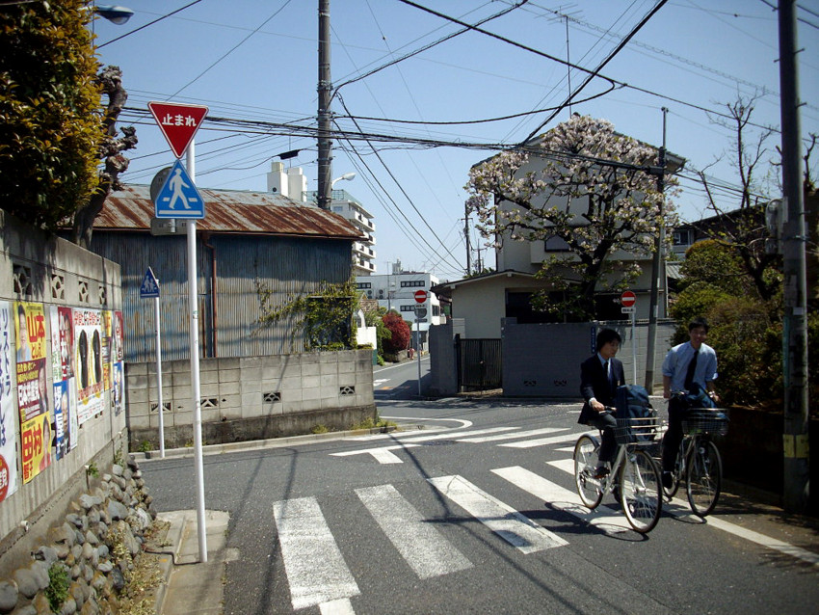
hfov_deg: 50.1
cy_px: 308
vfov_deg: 38.7
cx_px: 410
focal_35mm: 37
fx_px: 876
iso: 80
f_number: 5.6
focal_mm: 6.2
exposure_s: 1/320
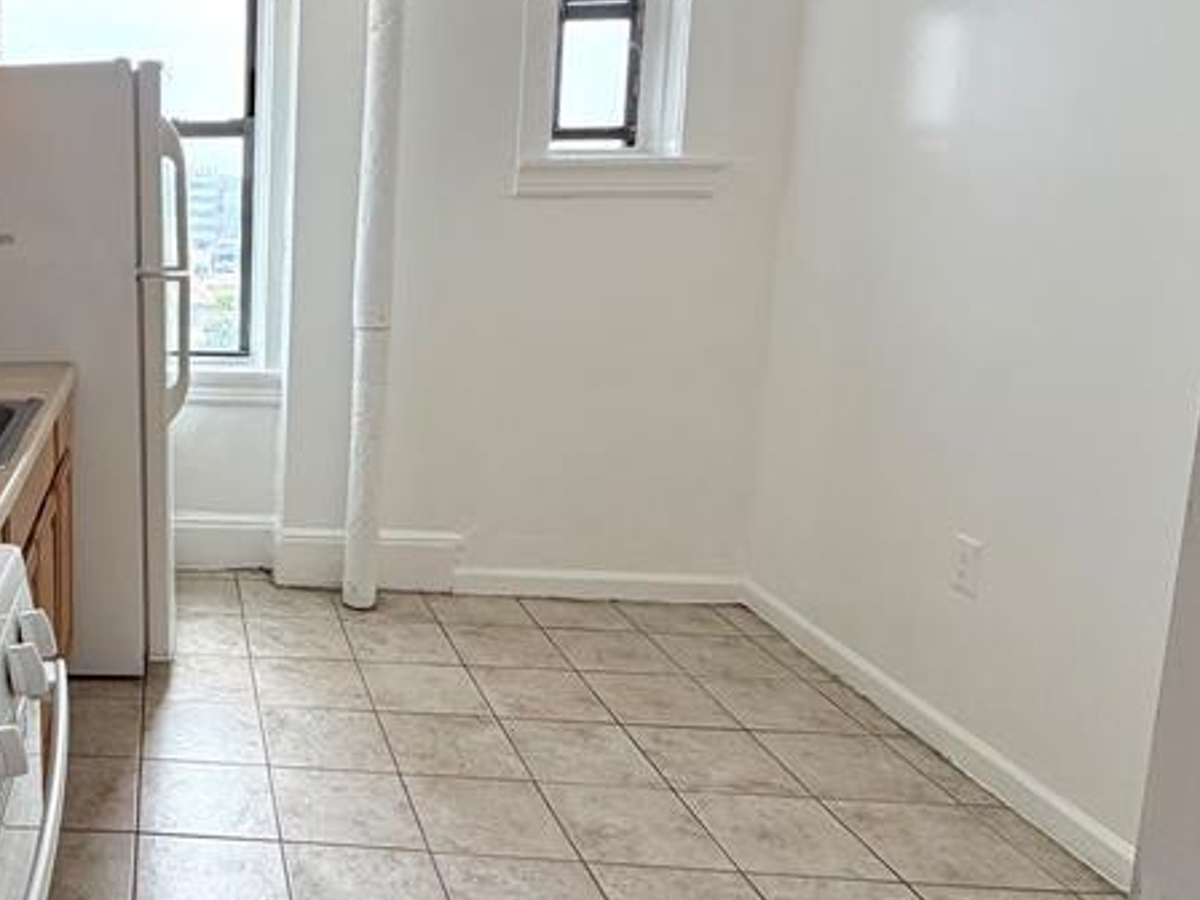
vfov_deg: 43.9
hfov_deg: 48.6
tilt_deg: -8.8
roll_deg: -0.3
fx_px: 1109
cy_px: 346
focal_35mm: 32
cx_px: 48
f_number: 2.2
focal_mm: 2.22
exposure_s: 1/121
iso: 125
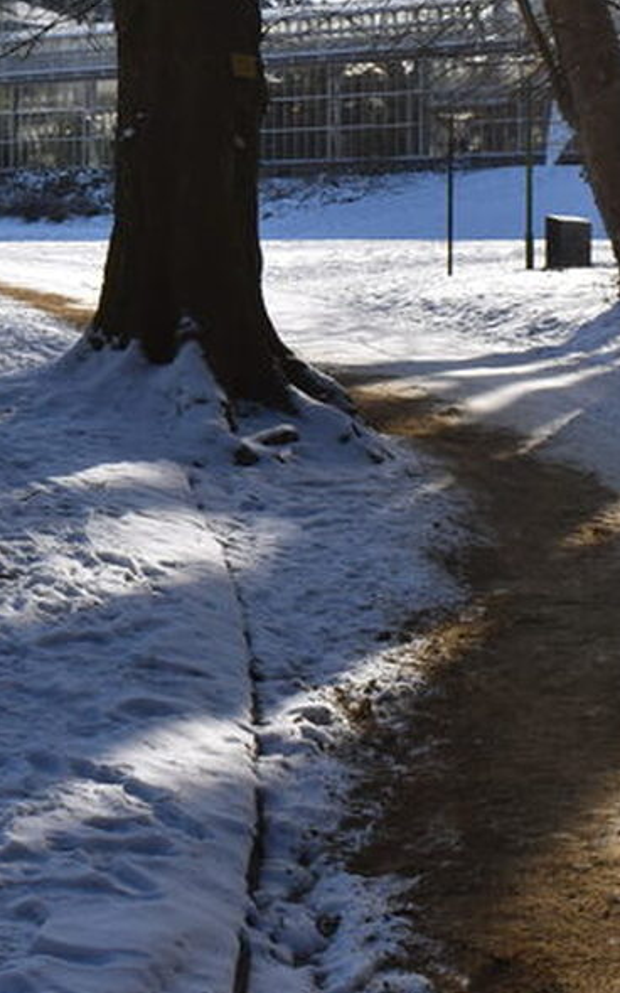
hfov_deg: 14.1
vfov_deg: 23.1
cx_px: -211
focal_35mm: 88
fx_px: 2391
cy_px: 175
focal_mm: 21
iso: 200
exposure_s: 1/500
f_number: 11
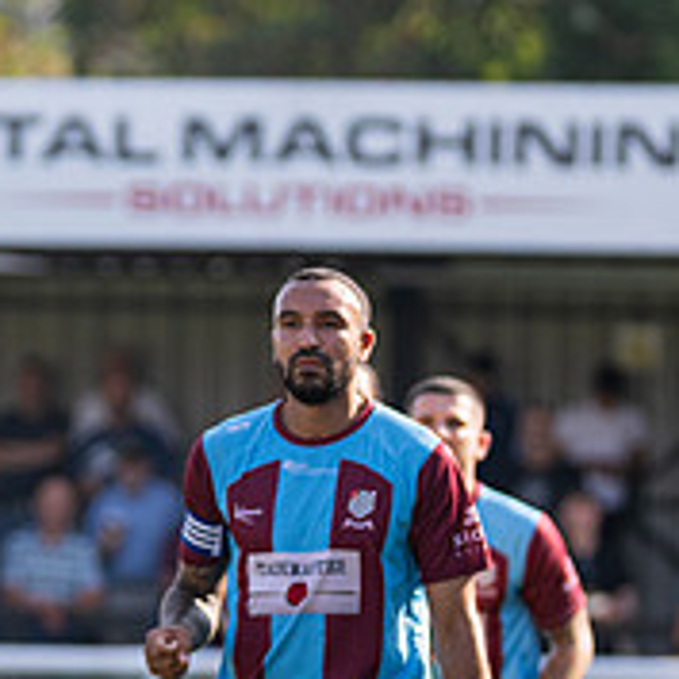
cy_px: 410
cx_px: -214
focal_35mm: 784
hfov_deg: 2.2
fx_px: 17399
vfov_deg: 2.2
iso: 200
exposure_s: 1/1250
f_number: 2.8
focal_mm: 195
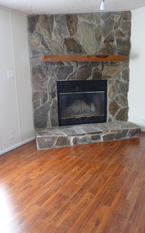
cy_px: 115
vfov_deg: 64.6
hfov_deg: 43.0
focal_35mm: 29
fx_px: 183
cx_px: 86
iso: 400
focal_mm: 4.1
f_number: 3.3
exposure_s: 1/25
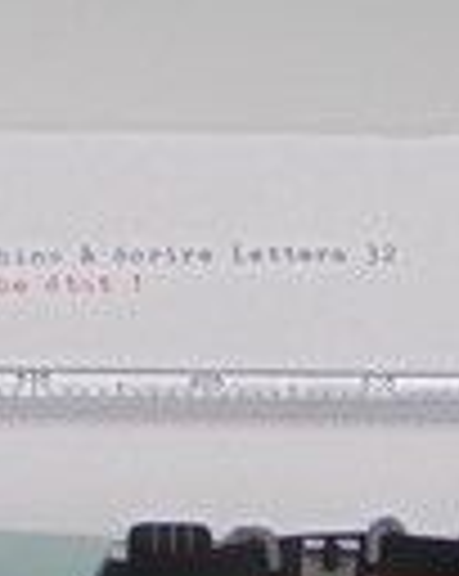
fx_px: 3387
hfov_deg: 7.7
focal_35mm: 199
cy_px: 1192
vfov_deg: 9.1
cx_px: 326
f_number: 3.7
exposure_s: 1/250
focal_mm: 5.3
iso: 100
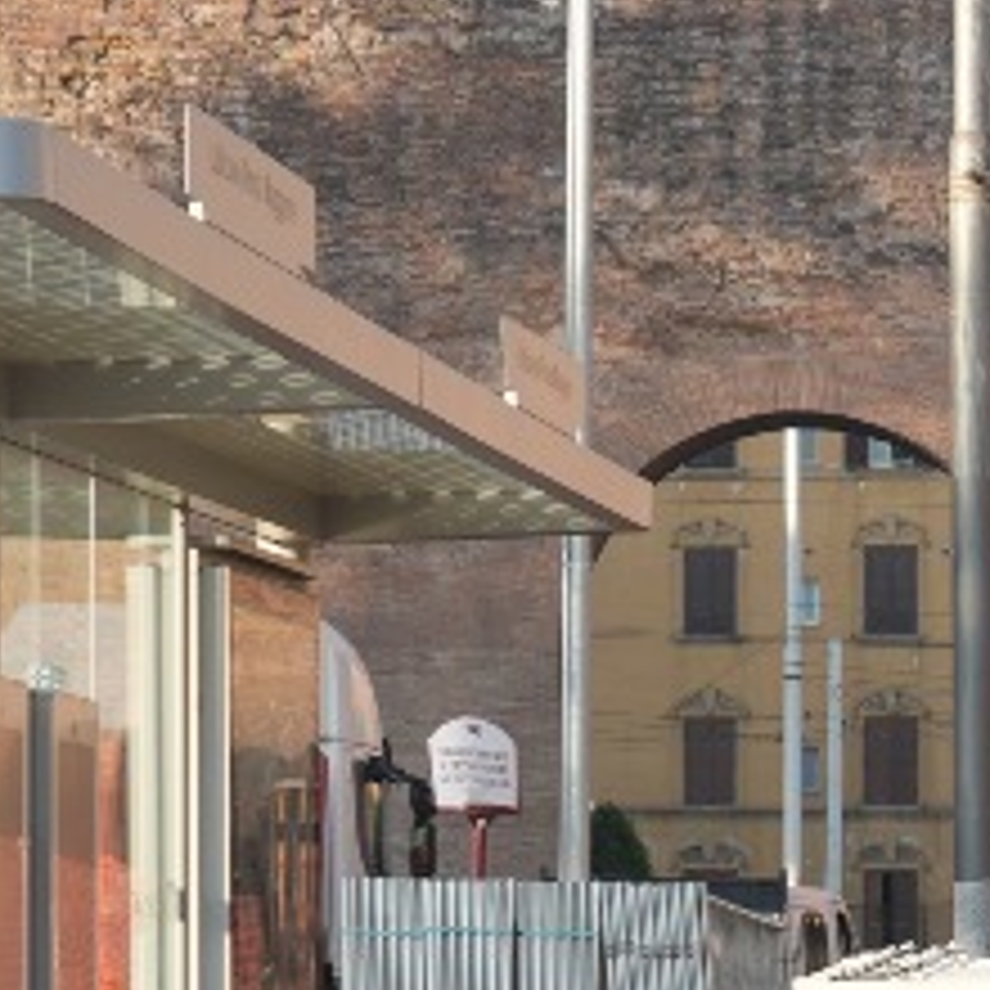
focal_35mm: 236
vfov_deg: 7.4
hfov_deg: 7.4
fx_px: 7636
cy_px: 1143
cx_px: 1134
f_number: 4.5
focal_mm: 34
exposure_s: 1/200
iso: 100
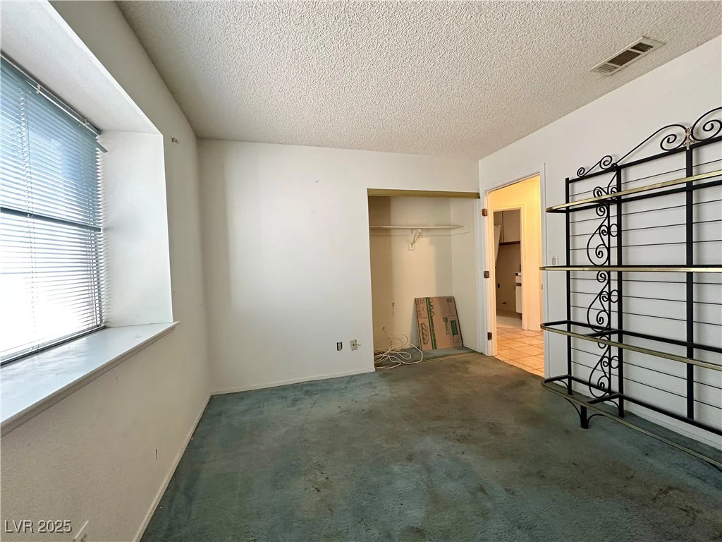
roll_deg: +2.1
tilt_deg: -0.4
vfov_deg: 85.7
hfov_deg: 102.1
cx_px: 361
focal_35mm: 14
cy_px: 271
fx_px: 292
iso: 200
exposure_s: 1/60
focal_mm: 2.22
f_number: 2.2
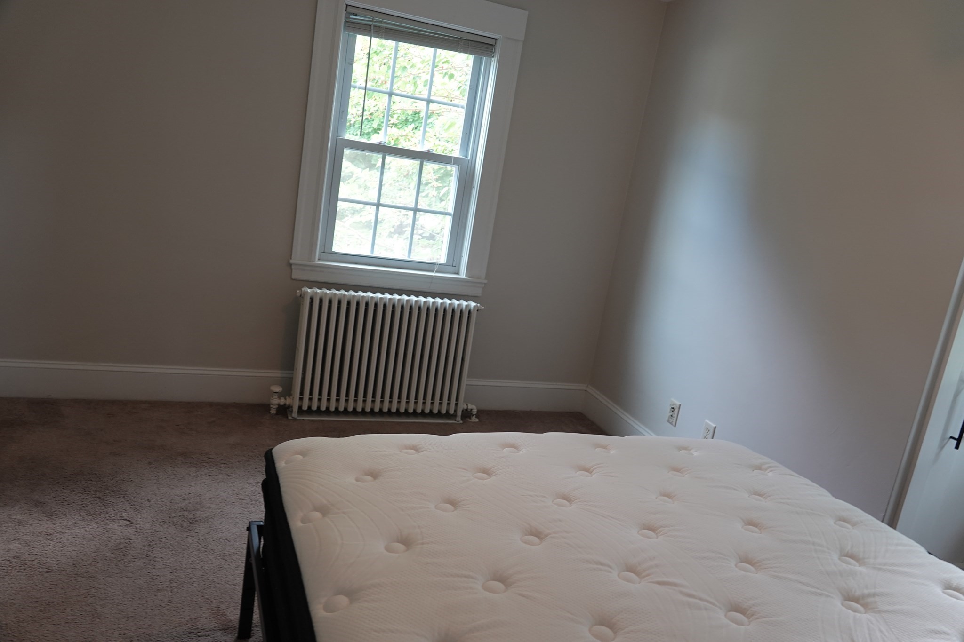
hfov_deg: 69.4
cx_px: 482
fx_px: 696
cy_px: 321
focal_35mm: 26
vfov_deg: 49.5
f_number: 2.5
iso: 200
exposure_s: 1/30
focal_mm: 9.63
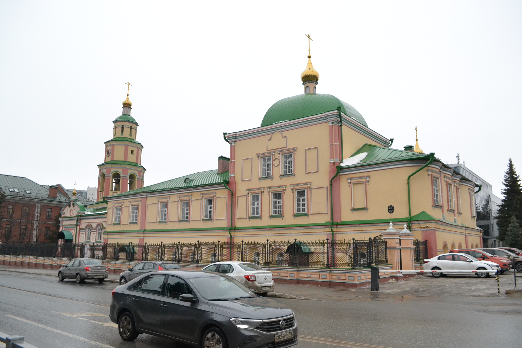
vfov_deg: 47.9
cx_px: 261
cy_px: 174
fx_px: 391
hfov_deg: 67.4
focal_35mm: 27
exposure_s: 1/1000
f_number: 5.6
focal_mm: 18
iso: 3200
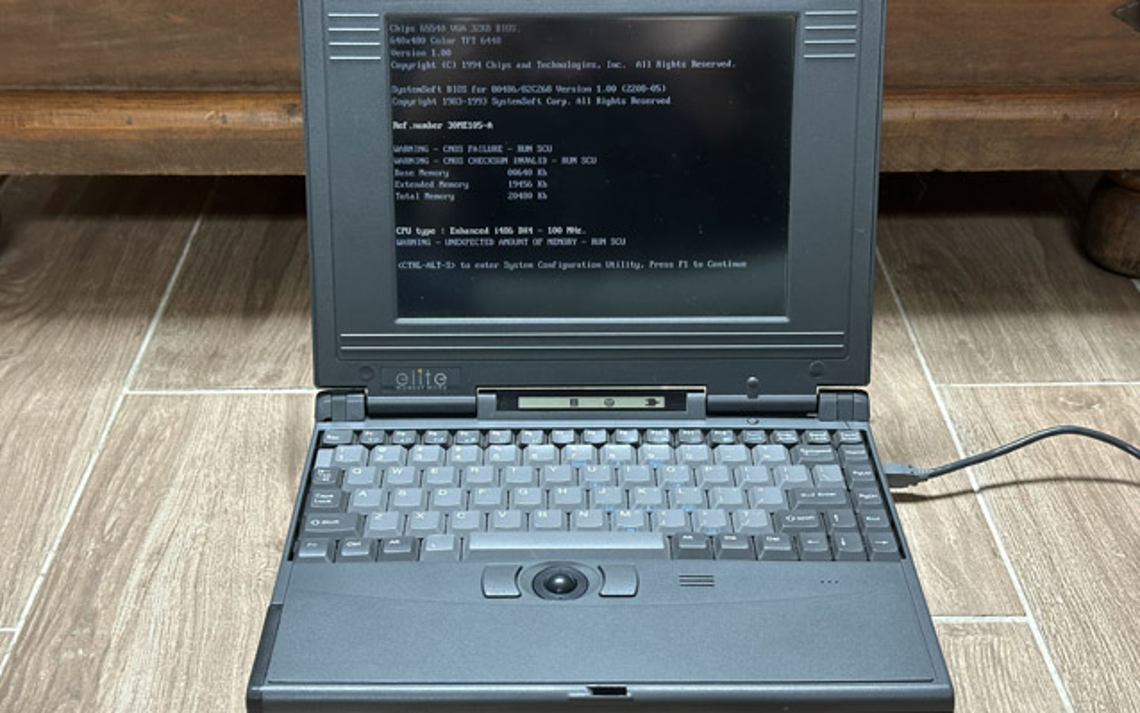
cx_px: 563
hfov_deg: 38.9
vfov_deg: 24.9
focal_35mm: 52
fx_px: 1616
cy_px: 362
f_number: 1.78
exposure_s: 1/40
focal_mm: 6.86
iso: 200
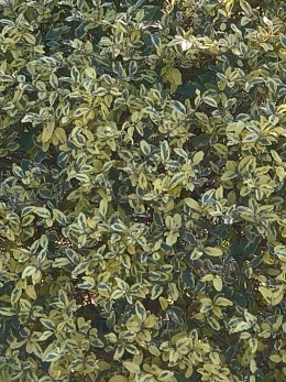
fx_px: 1797
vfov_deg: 11.7
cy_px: -141
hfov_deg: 9.1
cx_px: 41
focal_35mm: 163
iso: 50
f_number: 2
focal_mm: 7.08
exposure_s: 1/335
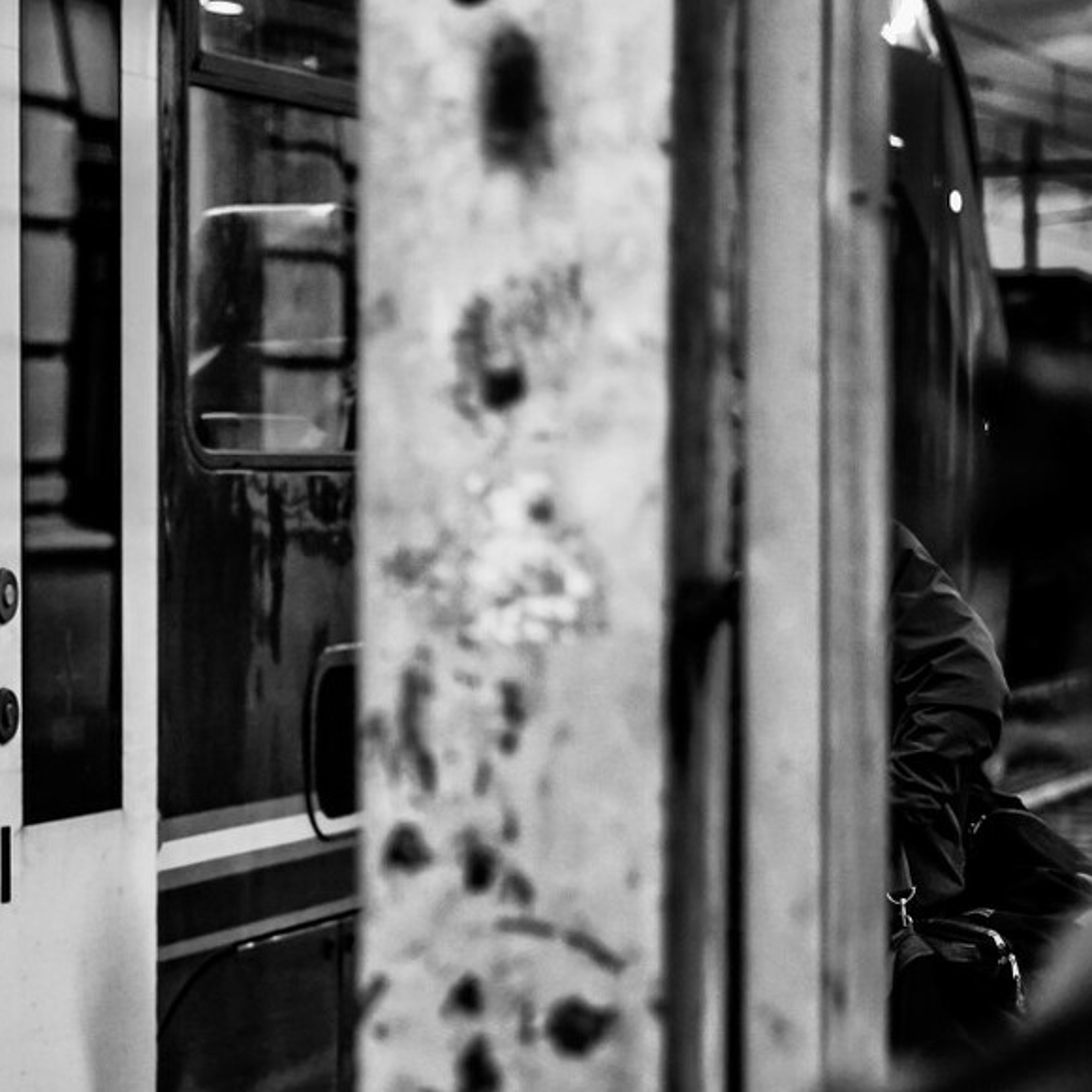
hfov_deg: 14.8
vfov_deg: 14.8
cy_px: 958
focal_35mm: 117
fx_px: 4176
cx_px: 261
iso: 1000
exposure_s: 1/100
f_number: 1.8
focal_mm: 50
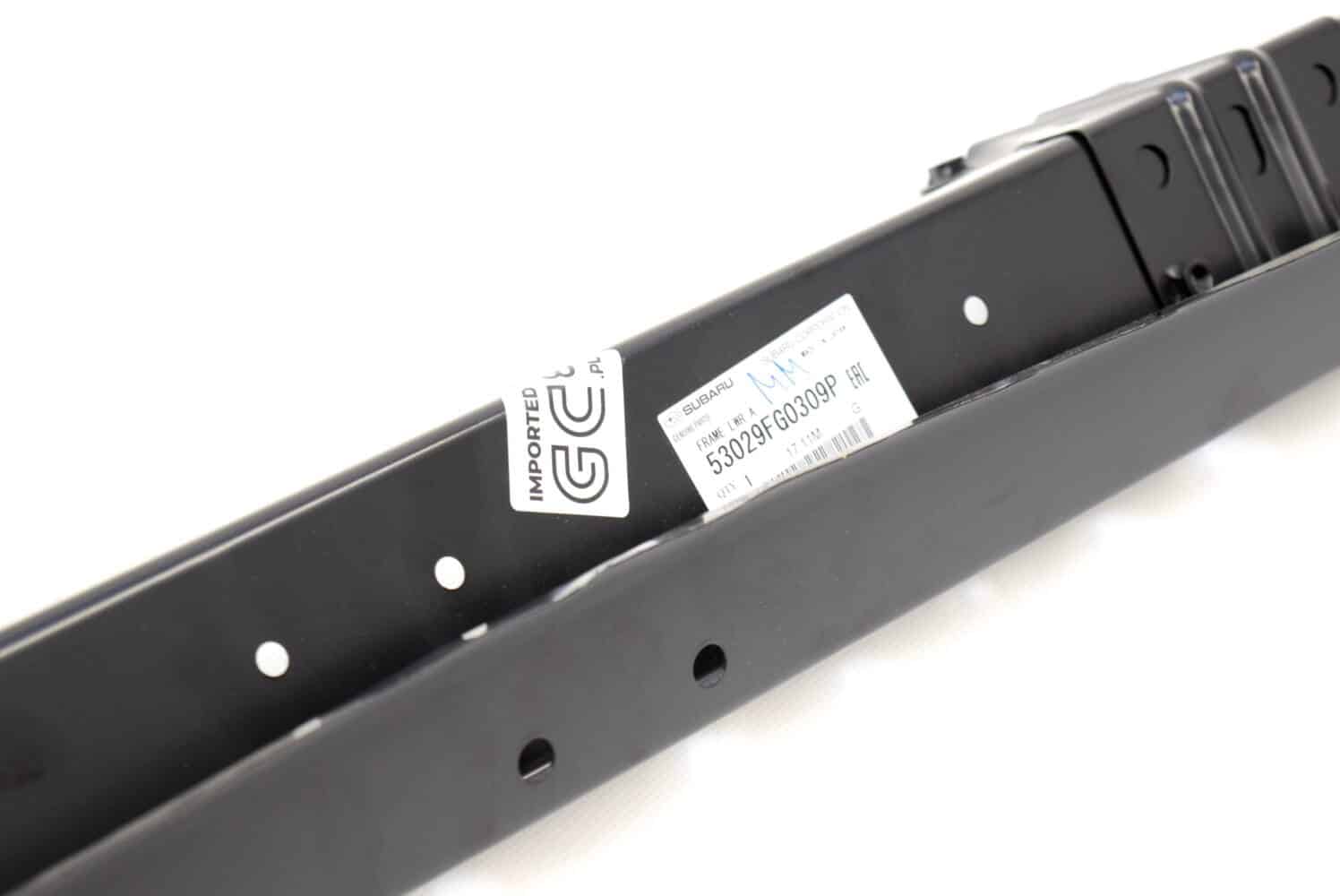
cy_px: 448
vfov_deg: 16.6
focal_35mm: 82
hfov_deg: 24.6
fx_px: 3073
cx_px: 670
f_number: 5.6
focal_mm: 55
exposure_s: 1/80
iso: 400
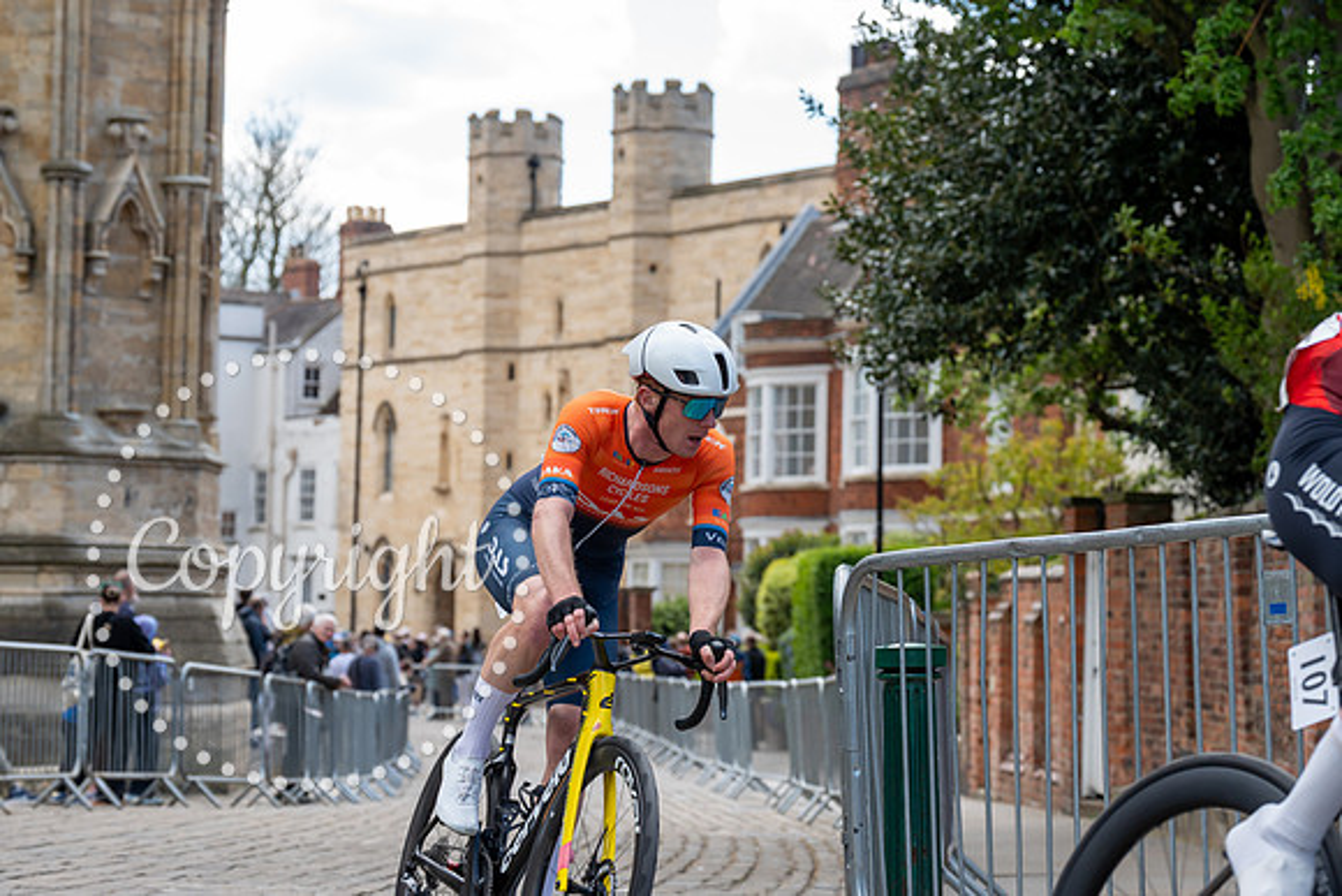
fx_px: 3467
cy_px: 448
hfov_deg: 21.9
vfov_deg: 14.7
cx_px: 671
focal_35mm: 93
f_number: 5
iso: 640
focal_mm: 93
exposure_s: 1/1000
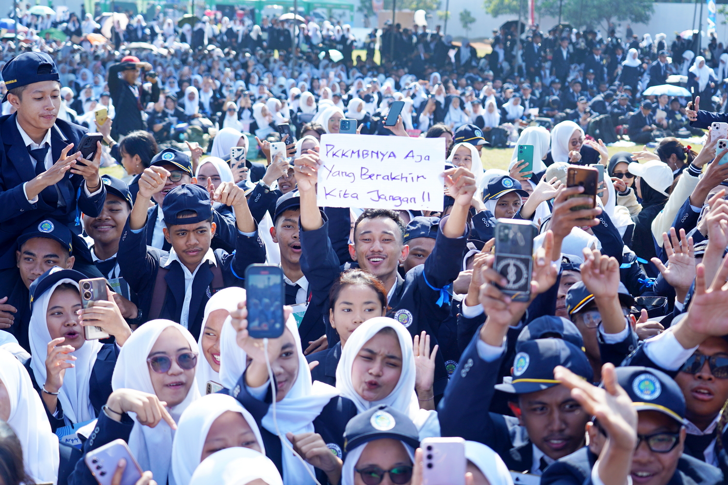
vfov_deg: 24.6
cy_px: 242
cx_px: 364
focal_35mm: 55
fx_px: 1112
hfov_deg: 36.2
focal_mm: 55
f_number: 4
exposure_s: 1/500
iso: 200
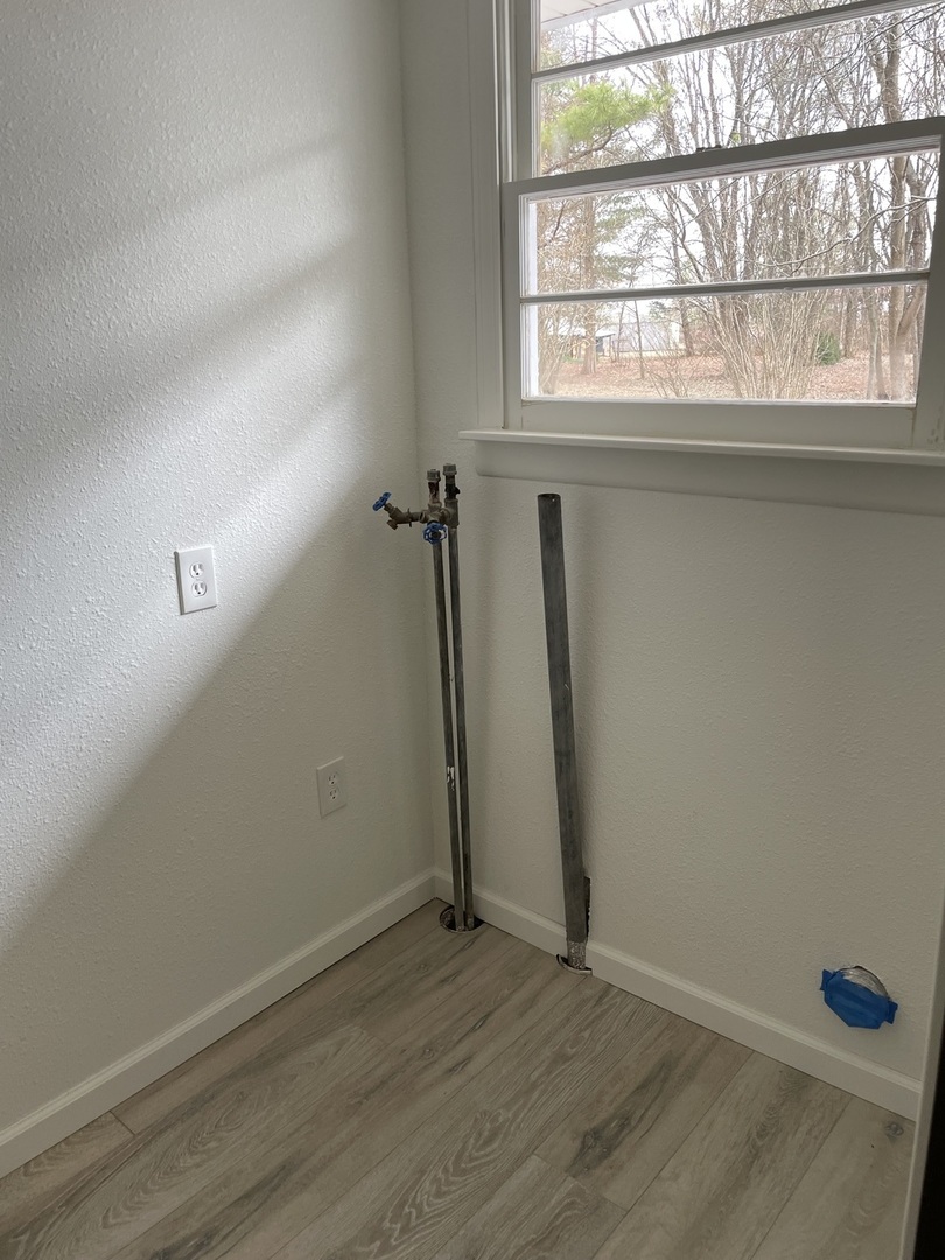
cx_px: 472
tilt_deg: -13.1
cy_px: 630
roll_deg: +2.7
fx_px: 946
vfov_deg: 67.3
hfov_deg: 53.1
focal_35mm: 26
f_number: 1.6
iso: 64
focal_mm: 4.2
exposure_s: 1/121
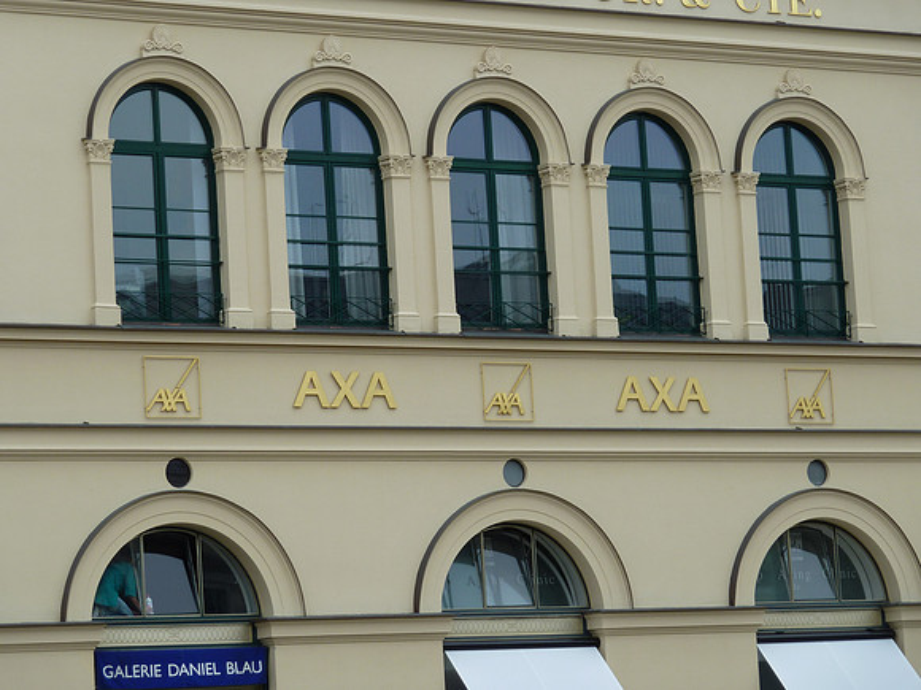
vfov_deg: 10.8
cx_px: 460
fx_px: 3645
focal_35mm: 137
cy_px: 345
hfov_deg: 14.4
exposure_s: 1/250
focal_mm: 22.5
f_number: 4.5
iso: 80
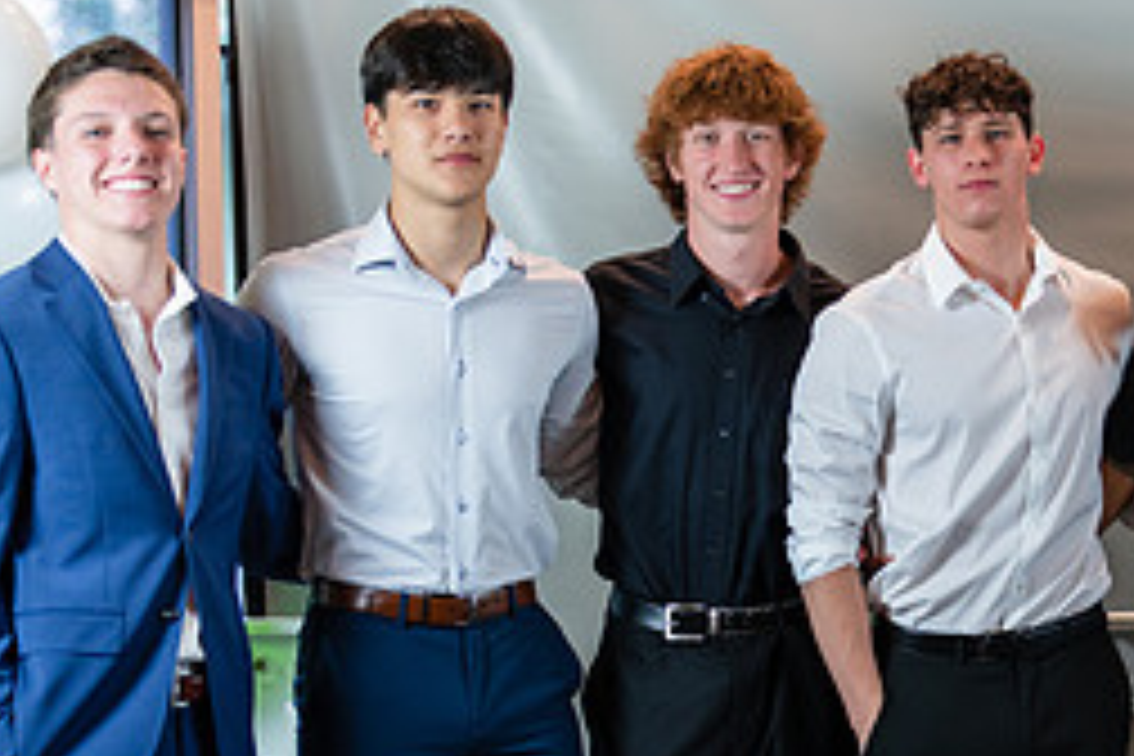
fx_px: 3622
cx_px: 1112
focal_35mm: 115
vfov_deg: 11.8
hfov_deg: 17.4
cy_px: 713
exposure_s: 1/320
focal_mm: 50
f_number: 1.2
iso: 500
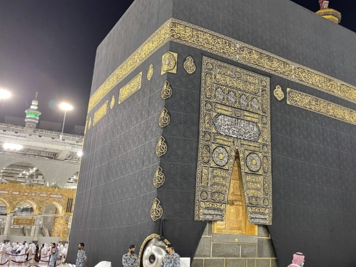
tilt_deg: +16.9
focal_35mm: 37
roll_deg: -2.0
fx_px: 381
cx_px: 227
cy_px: 123
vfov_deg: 38.6
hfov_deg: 49.5
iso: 200
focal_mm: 5.1
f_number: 1.6
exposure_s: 1/60
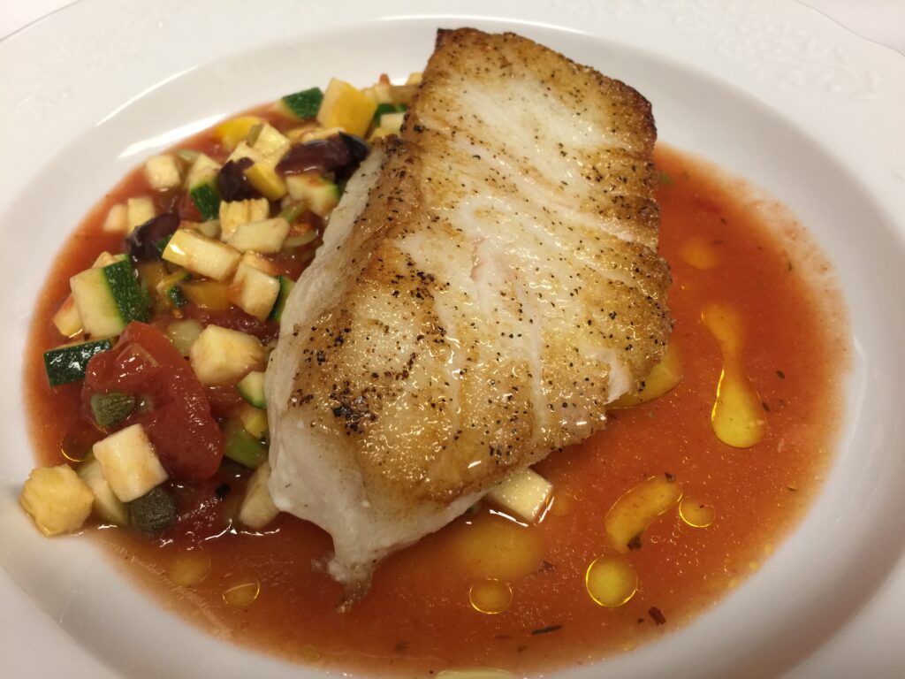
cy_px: 340
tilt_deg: -48.8
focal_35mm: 29
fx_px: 758
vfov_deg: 48.2
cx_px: 452
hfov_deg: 61.7
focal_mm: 4.15
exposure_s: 1/30
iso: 50
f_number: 2.2
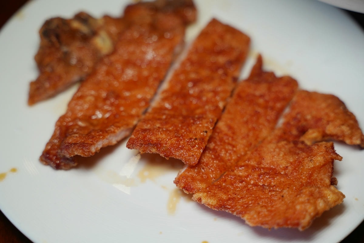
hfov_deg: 27.0
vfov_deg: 18.2
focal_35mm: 75
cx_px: 182
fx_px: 758
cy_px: 122
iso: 125
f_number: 4
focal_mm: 75
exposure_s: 1/80
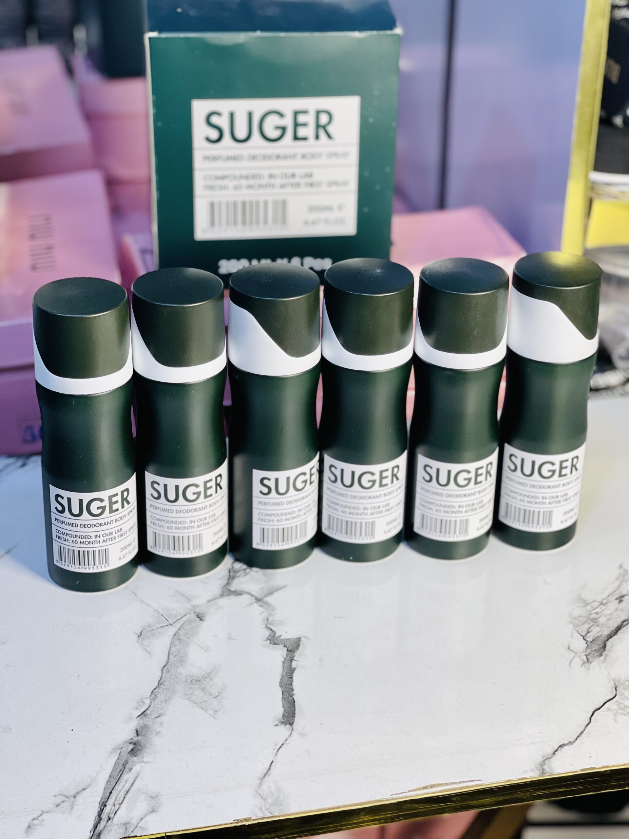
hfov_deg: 22.9
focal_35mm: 64
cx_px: 314
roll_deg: -1.5
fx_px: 1551
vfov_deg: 30.3
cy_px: 420
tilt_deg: -27.3
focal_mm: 7.5
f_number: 2.2
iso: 50
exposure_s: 1/100
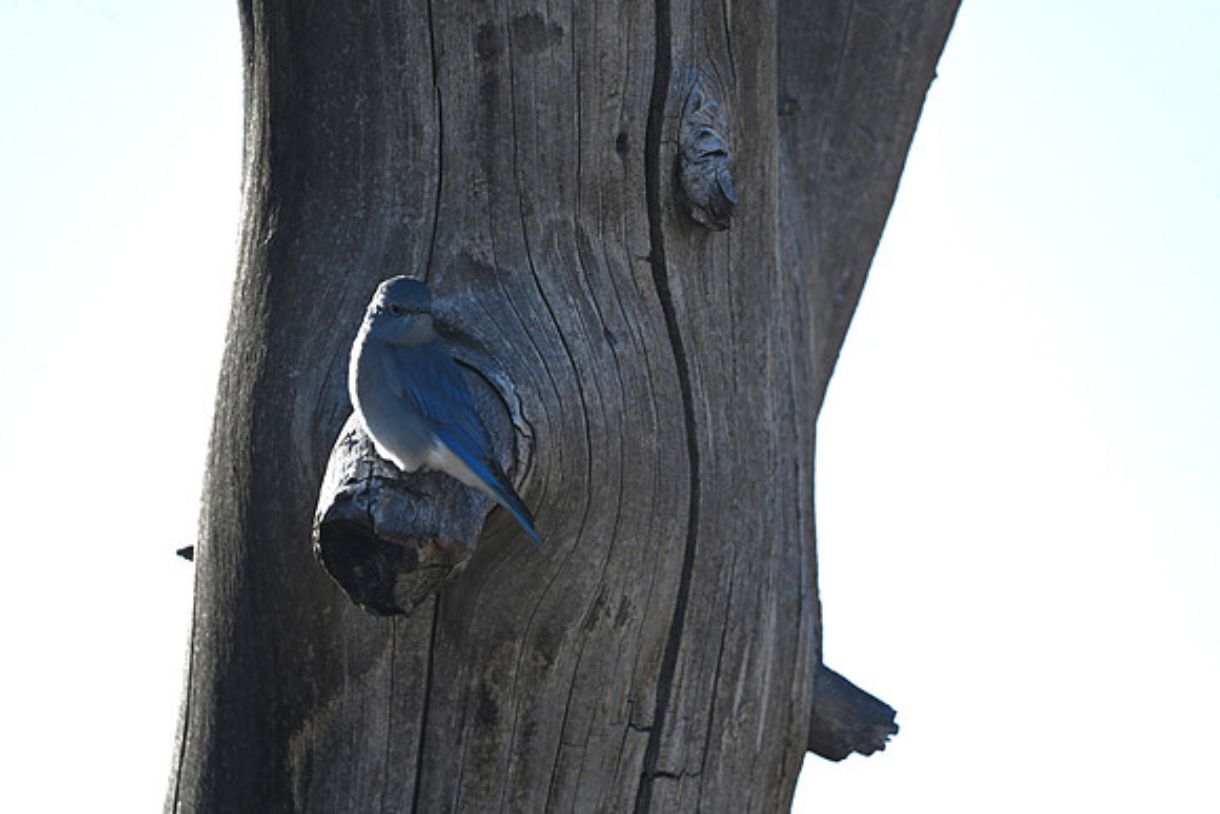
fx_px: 20337
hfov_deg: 3.4
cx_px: 610
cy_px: 407
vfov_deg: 2.3
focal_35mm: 600
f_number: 6.3
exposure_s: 1/640
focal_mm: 600
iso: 200
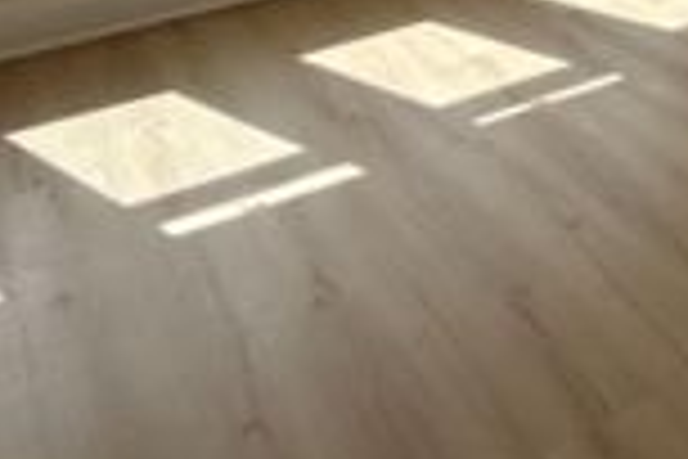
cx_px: 567
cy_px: -382
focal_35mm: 61
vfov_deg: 17.7
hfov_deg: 31.9
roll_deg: +2.1
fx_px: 1166
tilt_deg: -3.4
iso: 50
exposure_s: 1/379
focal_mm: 2.22
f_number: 2.2
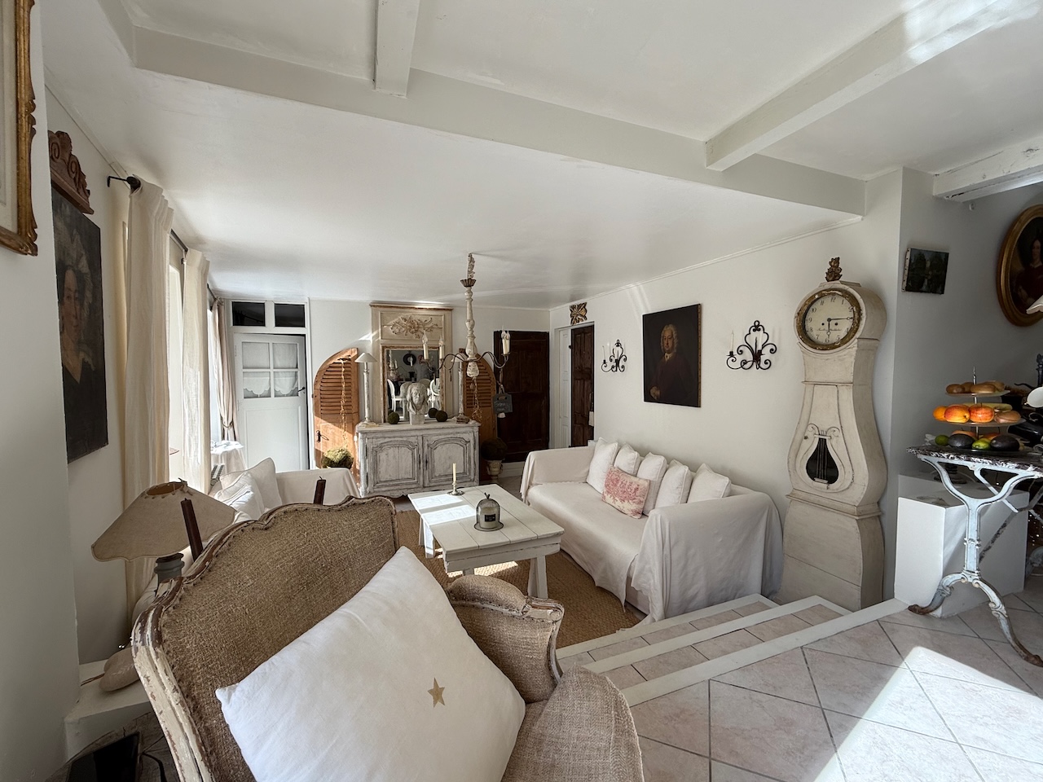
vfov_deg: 85.7
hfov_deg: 102.1
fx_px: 422
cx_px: 522
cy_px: 391
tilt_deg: -3.7
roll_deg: -2.0
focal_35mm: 14
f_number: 2.2
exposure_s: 1/129
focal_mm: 2.22
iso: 50
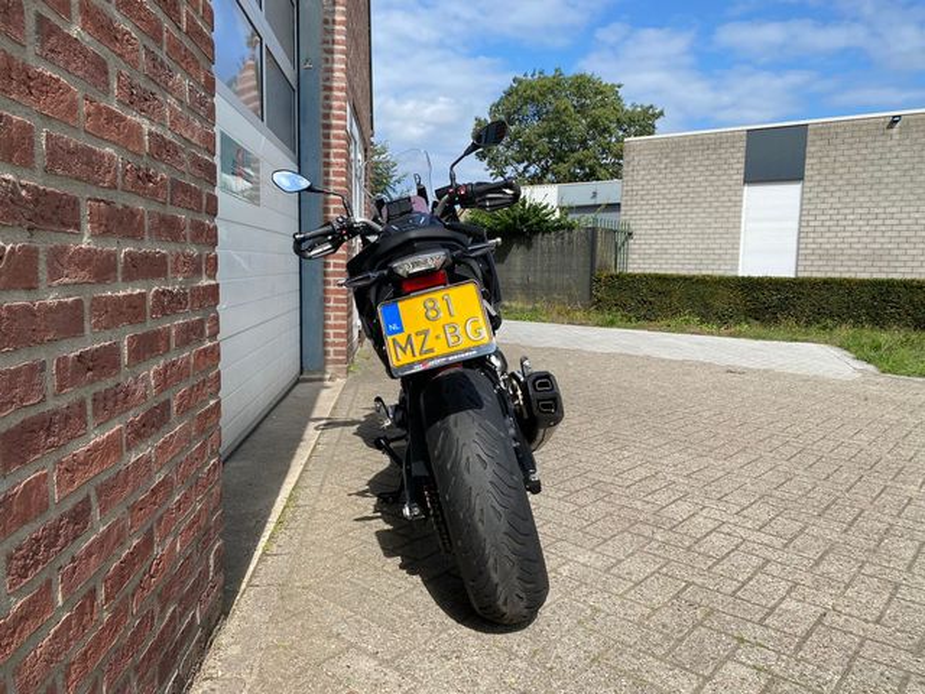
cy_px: 347
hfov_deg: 67.3
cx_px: 462
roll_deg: -0.6
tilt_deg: -6.5
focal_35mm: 26
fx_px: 695
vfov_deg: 53.1
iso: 32
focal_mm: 4.25
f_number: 1.8
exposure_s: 1/2890
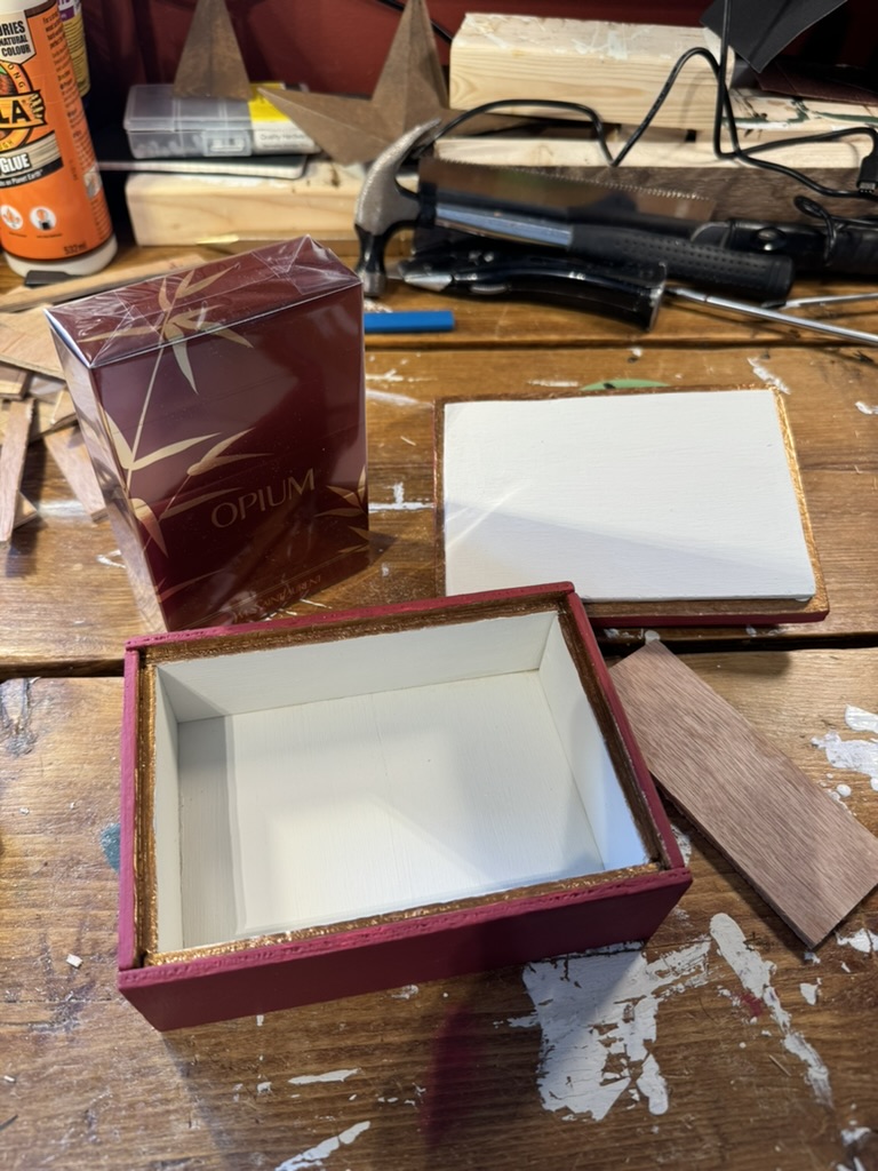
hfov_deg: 56.8
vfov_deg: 71.6
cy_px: 586
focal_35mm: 24
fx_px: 812
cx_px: 439
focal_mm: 6.76
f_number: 1.78
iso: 100
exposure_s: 1/100
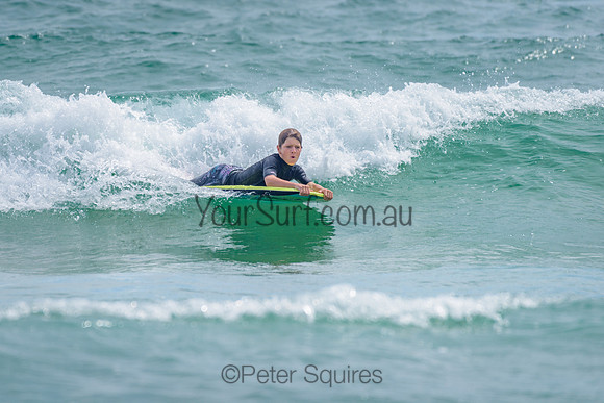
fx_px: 10280
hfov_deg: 3.4
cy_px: 156
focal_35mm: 613
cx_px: 234
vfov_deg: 2.2
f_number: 5.6
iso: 140
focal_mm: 500
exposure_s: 1/2000
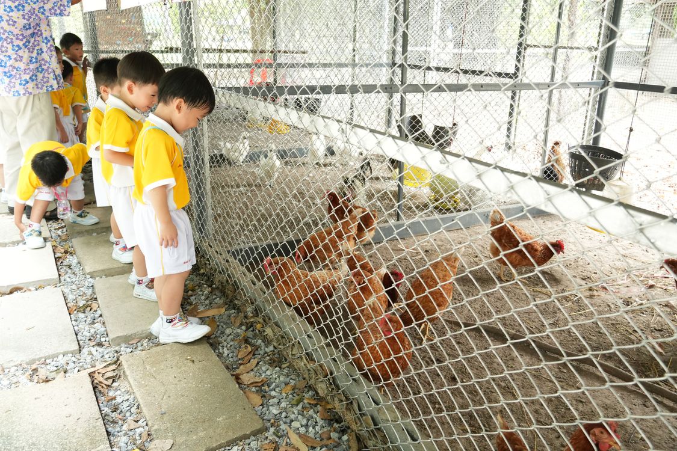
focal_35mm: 30
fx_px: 564
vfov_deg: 43.6
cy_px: 226
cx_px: 338
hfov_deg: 61.9
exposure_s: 1/200
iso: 1600
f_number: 4
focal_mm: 20
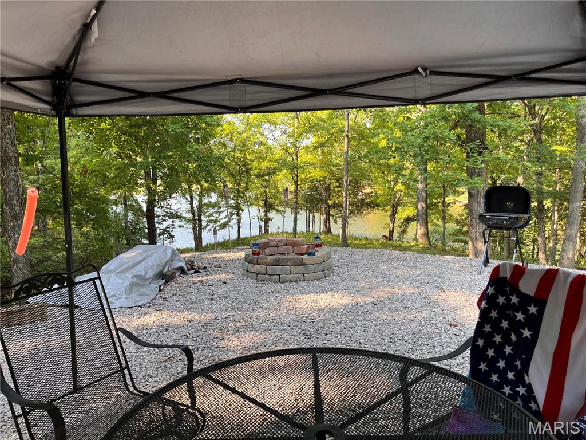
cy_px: 220
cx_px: 293
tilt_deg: -7.8
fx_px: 440
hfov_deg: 67.3
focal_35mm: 26
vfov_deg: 53.1
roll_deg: +0.1
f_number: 1.6
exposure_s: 1/250
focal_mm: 5.1
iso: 40
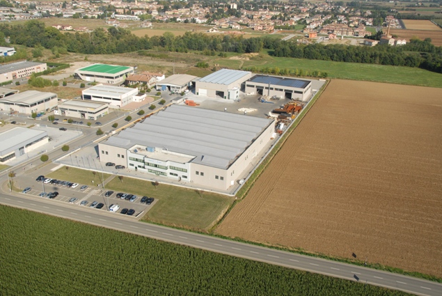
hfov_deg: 57.2
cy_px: 148
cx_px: 221
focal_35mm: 33
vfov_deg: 40.1
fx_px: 406
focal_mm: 22
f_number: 8
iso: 320
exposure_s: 1/800
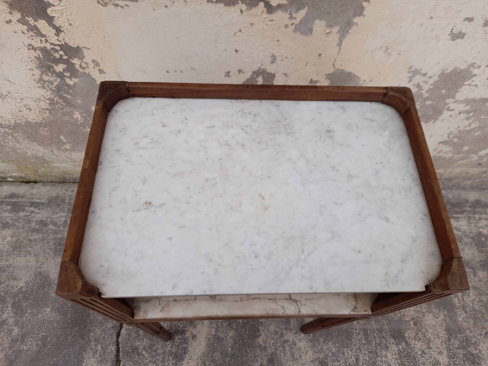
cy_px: 183
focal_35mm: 25
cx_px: 244
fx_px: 352
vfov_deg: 54.9
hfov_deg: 69.4
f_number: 2
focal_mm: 4.6
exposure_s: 1/180
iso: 20
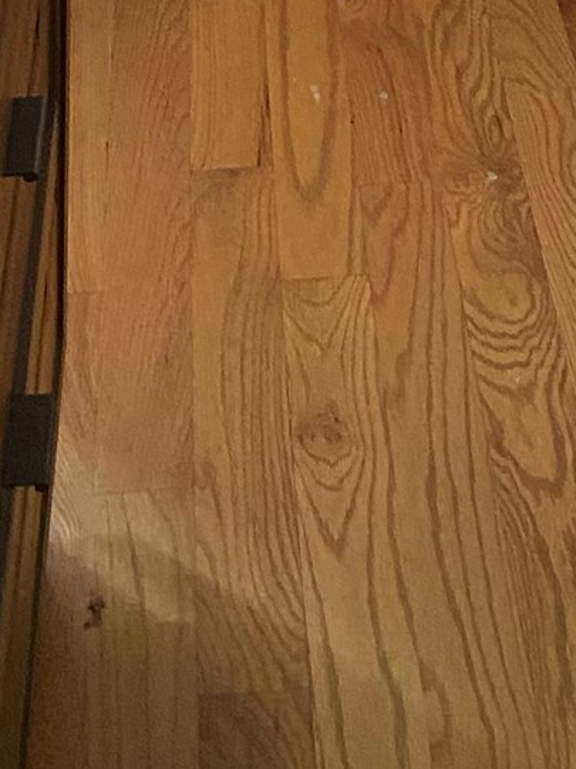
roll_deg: -1.8
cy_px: -810
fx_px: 2463
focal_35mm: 111
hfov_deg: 13.3
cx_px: 422
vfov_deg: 14.4
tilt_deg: -12.0
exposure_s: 1/60
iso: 250
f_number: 1.8
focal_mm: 4.25
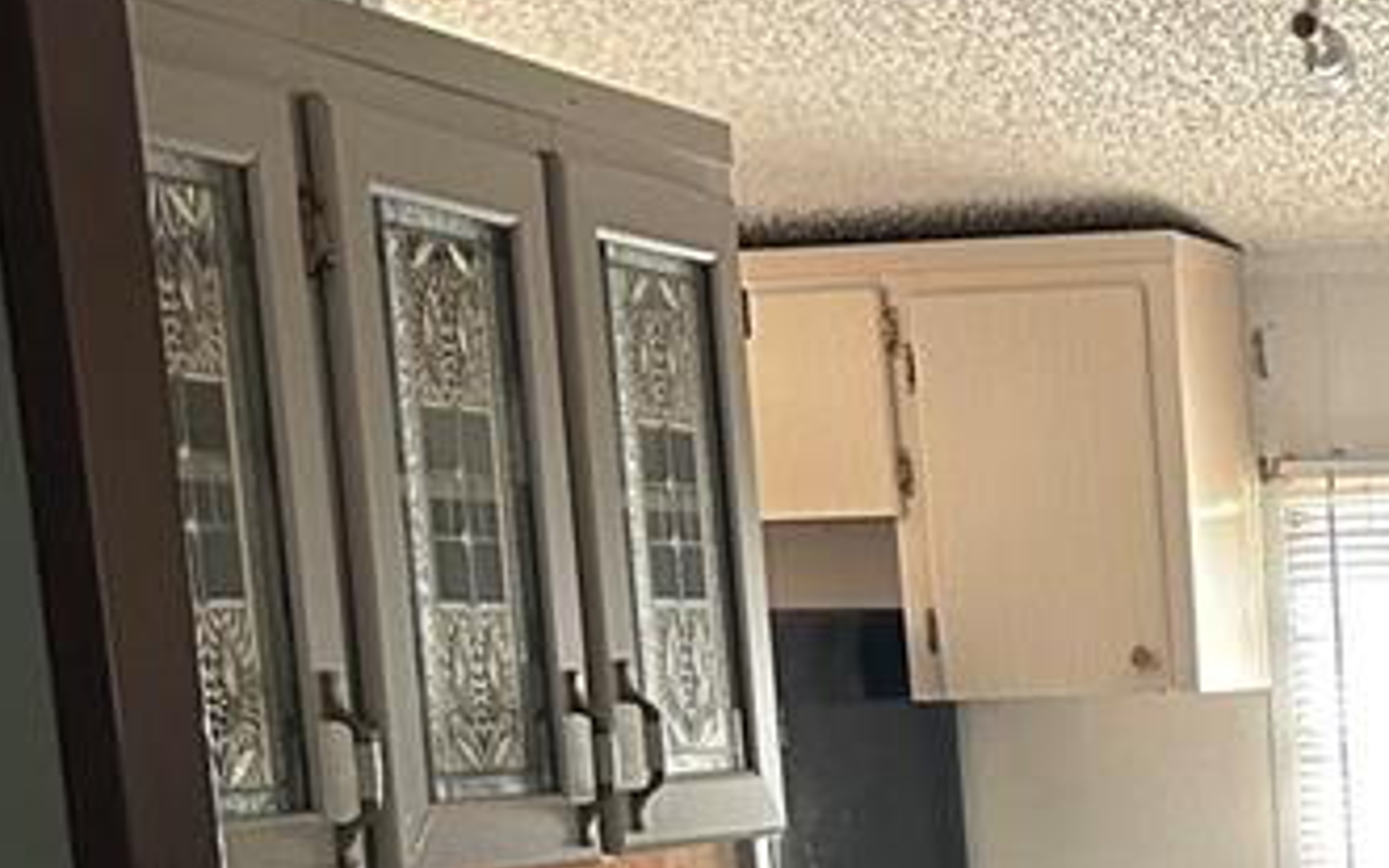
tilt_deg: -11.1
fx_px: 3786
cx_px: 1779
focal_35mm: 100
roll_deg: +0.5
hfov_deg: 19.3
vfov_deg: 12.4
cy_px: 1346
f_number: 1.5
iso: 320
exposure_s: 1/60
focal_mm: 5.7
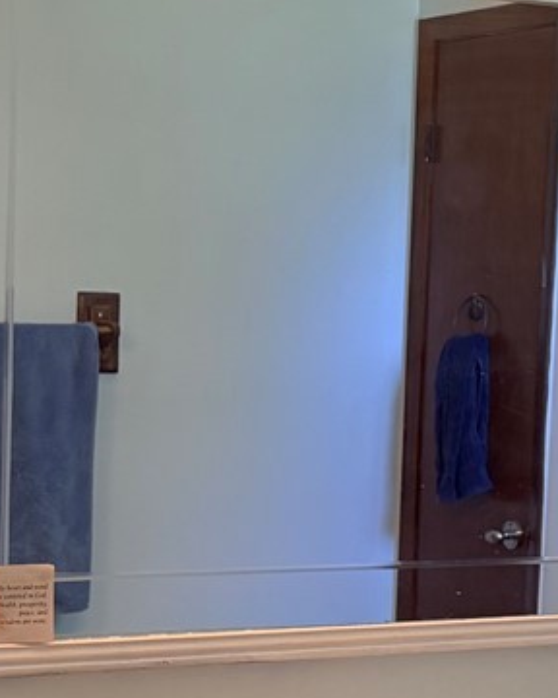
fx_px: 2147
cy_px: 541
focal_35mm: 104
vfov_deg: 18.3
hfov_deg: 14.8
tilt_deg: -8.0
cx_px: 254
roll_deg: -2.2
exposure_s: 1/130
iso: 200
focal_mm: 6.76
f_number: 1.78
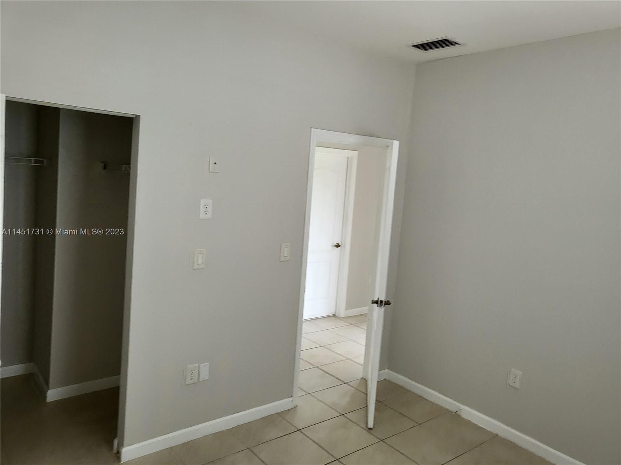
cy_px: 232
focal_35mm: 26
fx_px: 466
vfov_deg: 53.1
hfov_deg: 67.3
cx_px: 310
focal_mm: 4.25
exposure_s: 1/119
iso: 160
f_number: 1.8
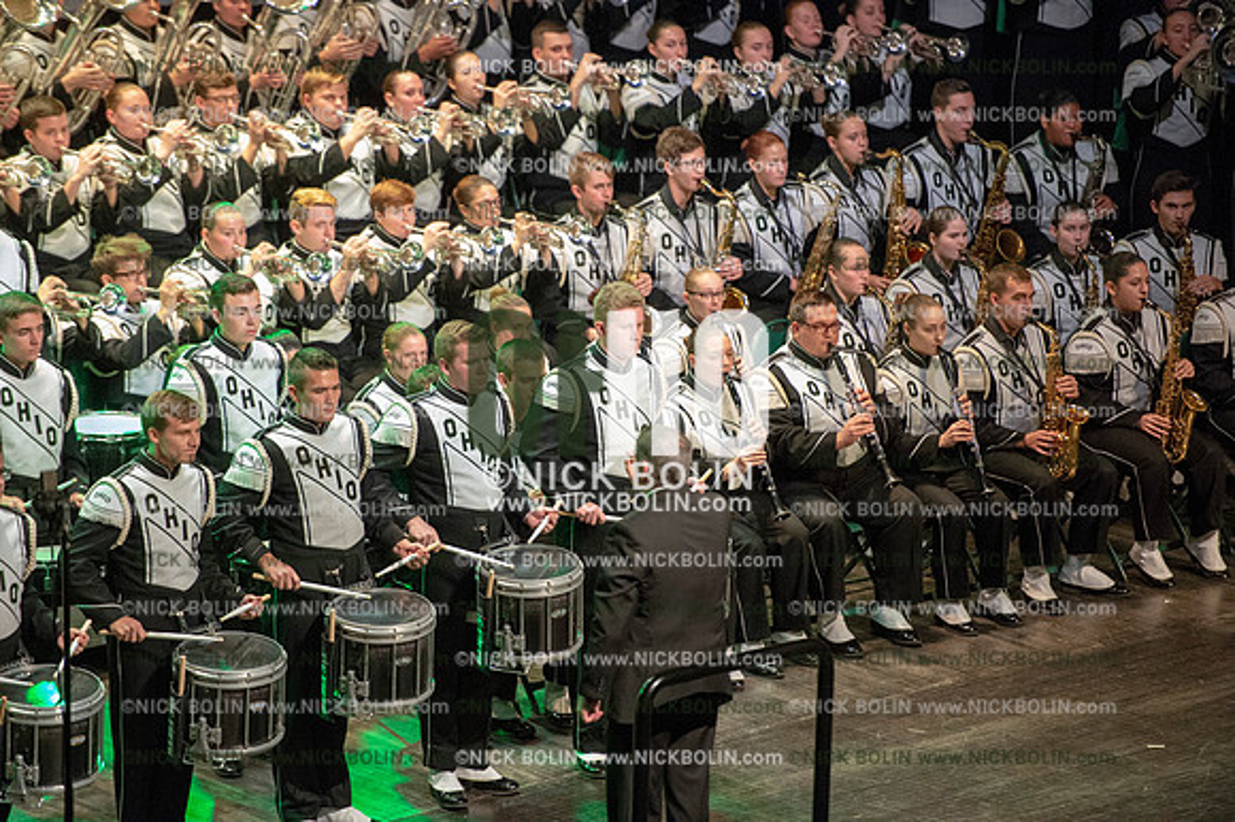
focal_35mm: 200
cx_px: 618
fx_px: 6857
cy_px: 411
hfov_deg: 10.3
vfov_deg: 6.9
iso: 8000
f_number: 2.8
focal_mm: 200
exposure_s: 1/800
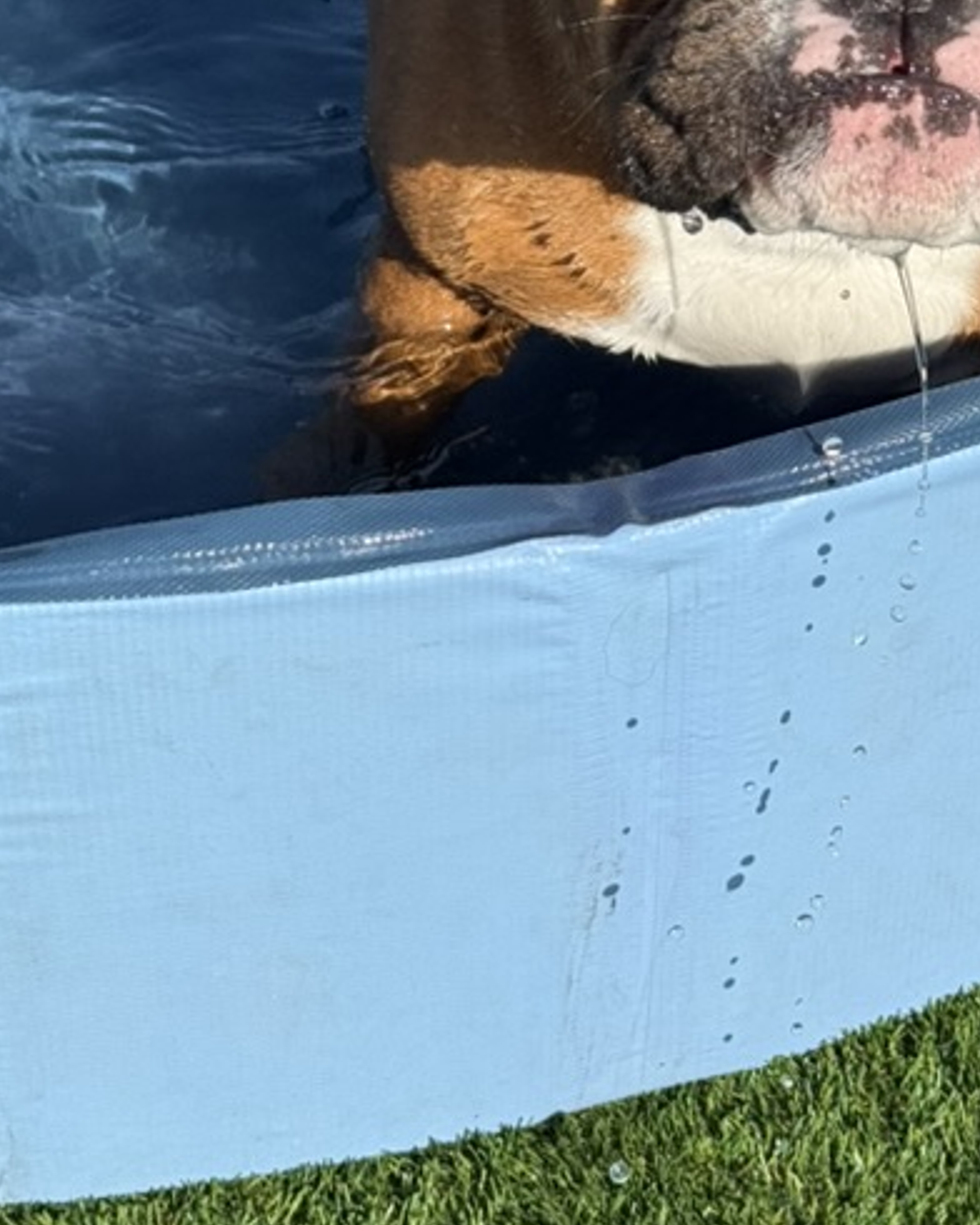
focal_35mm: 98
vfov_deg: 19.5
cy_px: 435
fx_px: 3553
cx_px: 810
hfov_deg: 15.6
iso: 64
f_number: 1.78
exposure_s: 1/4329
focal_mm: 6.76
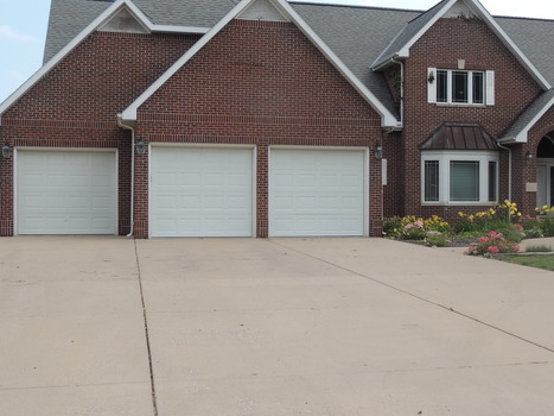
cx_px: 323
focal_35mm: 48
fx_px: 768
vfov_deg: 30.3
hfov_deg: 39.6
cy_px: 214
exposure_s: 1/640
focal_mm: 6.2
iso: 100
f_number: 3.3
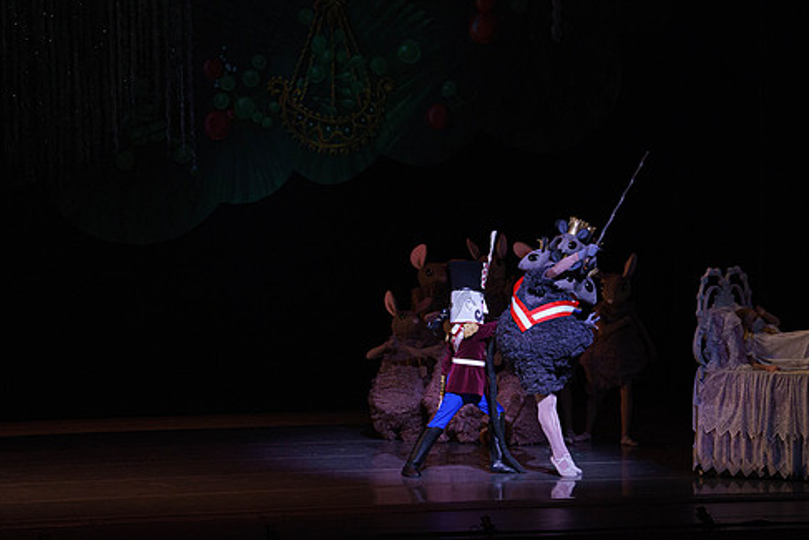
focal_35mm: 213
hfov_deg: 9.7
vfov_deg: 6.5
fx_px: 4788
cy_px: 288
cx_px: 470
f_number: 9
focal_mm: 179
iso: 5000
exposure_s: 1/320
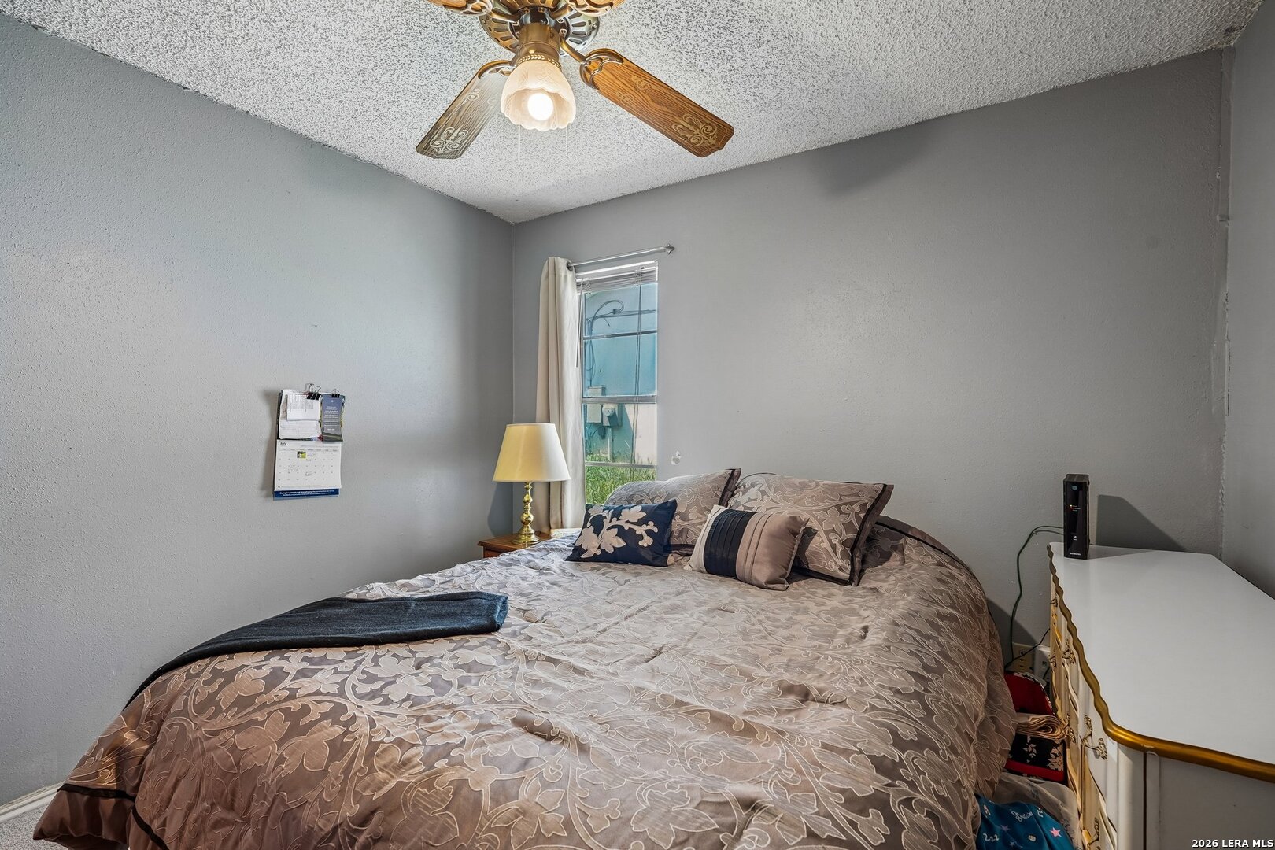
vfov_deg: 72.1
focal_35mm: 16
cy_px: 425
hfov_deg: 95.0
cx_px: 638
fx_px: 584
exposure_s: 1/5
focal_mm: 16.5
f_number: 8
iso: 400
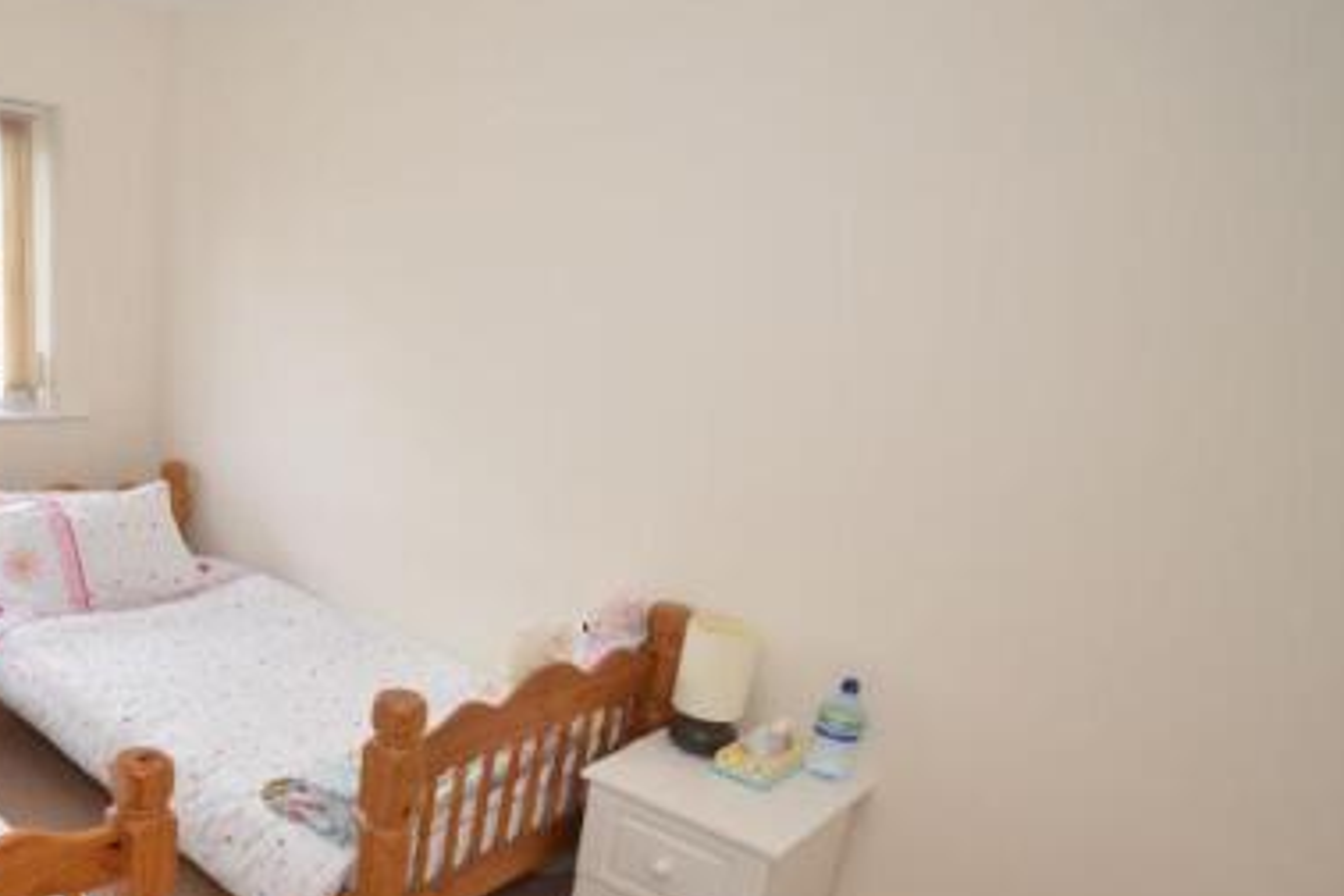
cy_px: 644
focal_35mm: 26
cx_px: 260
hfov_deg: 63.1
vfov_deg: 48.1
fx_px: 971
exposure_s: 1/100
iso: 400
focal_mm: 10
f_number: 5
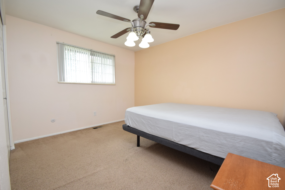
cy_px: 95
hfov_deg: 100.4
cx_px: 142
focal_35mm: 15
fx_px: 119
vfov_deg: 77.3
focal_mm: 10
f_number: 5.6
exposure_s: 1/125
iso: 800
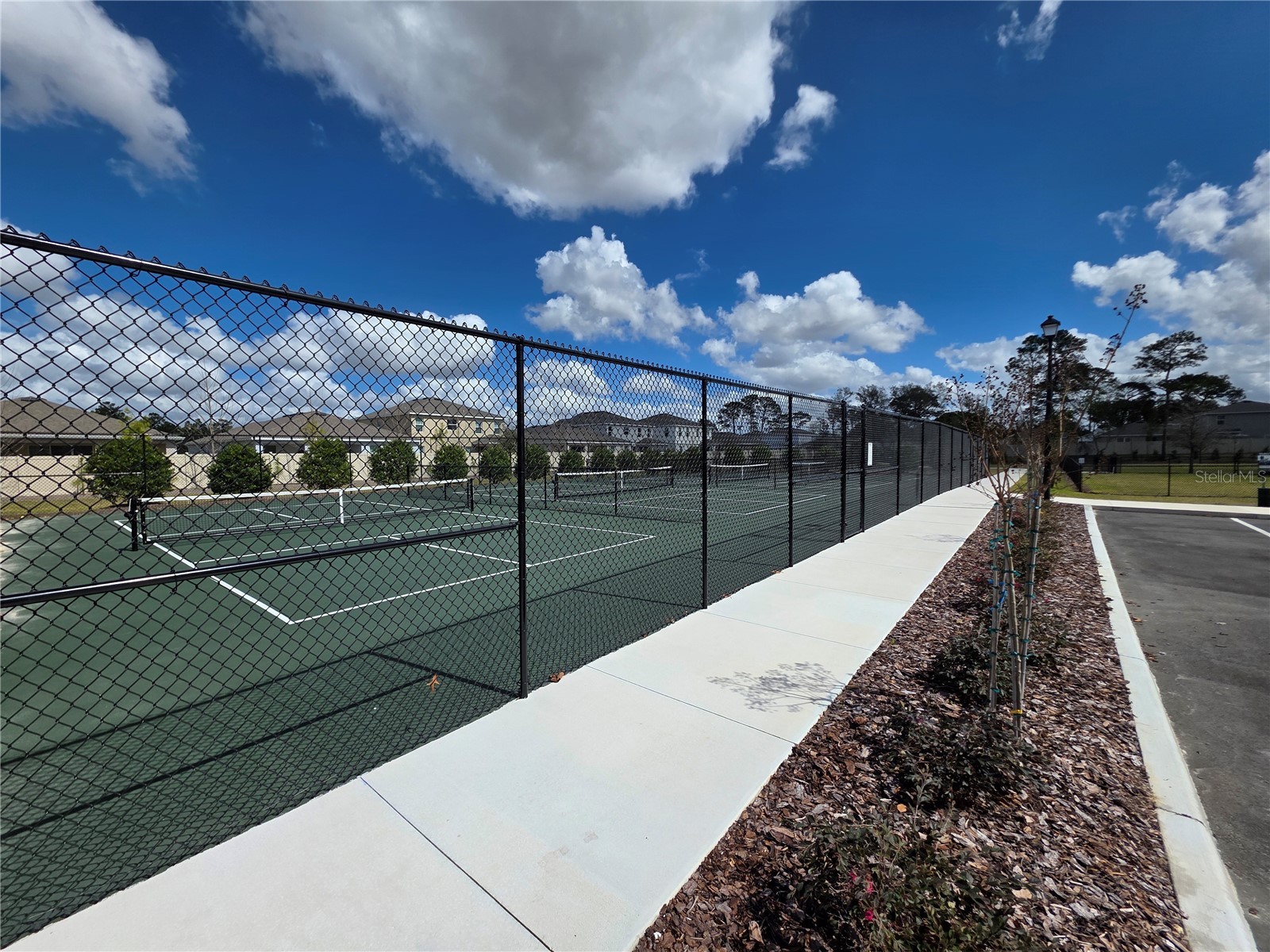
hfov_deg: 106.2
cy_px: 476
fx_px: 477
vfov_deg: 89.9
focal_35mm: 13
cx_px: 635
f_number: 1.9
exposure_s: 1/4865
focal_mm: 2.2
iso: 40
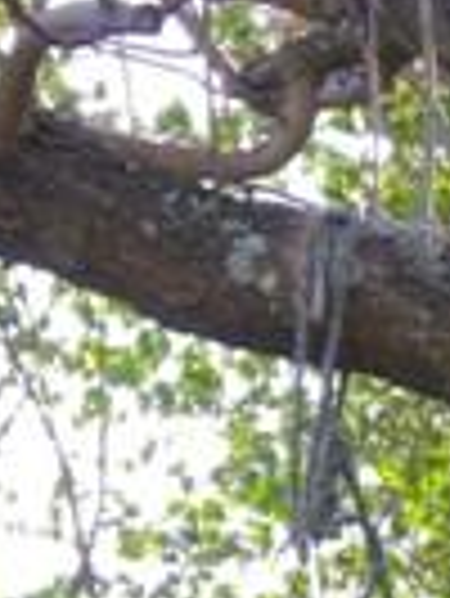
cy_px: 1700
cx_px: 144
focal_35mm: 204
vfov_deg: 8.4
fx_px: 3530
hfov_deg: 7.3
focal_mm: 6.1
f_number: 4.6
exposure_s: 1/100
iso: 80
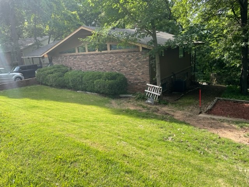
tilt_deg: -13.4
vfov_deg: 53.1
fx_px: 187
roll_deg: +4.1
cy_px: 94
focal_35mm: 26
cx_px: 124
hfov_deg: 67.3
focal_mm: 4.2
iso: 32
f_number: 1.6
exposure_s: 1/725
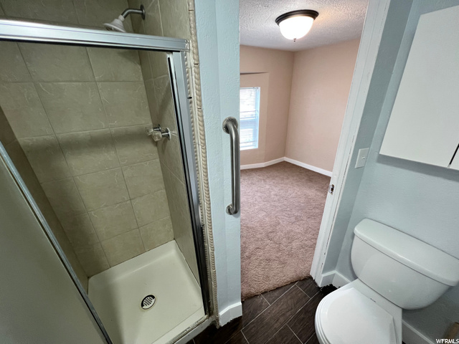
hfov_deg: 106.2
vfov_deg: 89.9
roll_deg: +1.2
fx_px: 172
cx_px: 230
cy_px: 172
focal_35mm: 13
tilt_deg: -24.8
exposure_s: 1/60
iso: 125
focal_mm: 1.57
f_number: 1.8
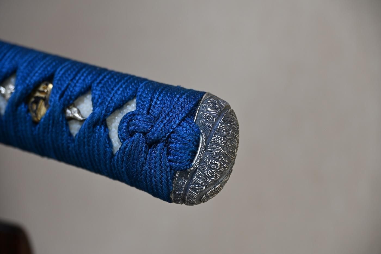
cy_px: 127
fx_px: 1238
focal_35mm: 117
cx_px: 190
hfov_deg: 17.5
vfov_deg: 11.7
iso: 110
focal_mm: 78
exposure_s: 1/3
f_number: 5.3
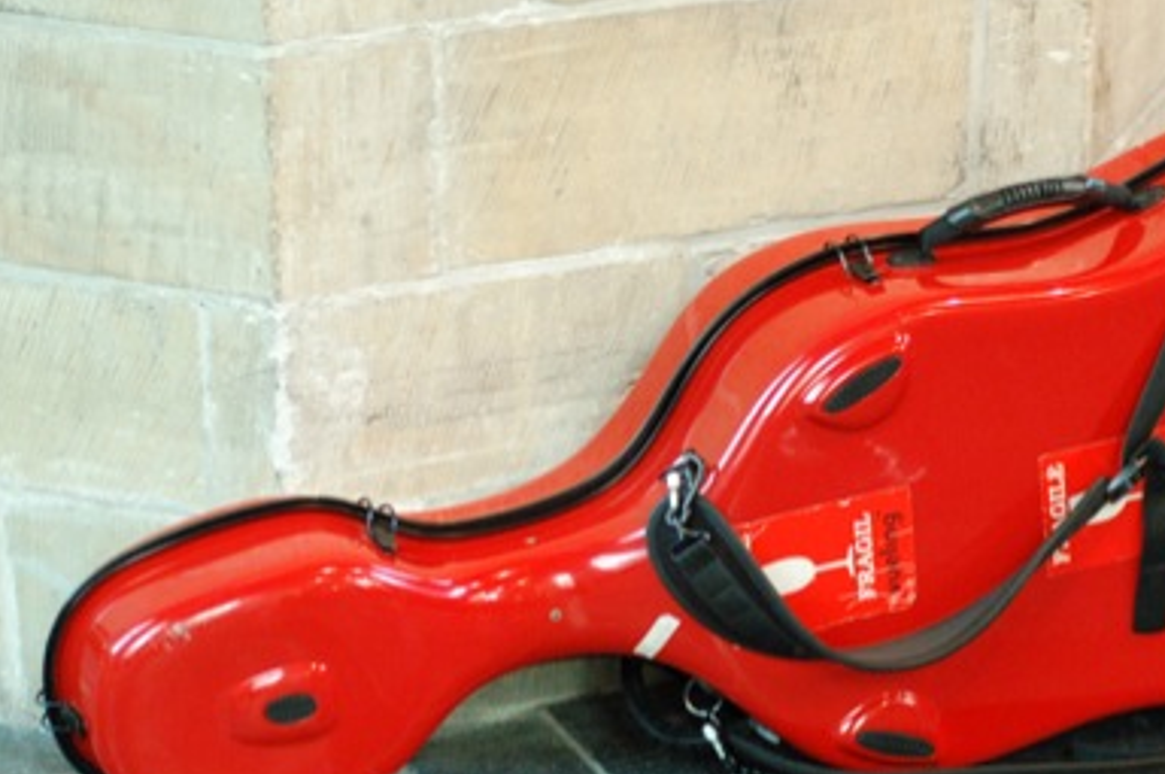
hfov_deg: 16.4
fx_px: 4040
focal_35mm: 125
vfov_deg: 10.9
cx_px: 795
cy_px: 587
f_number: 2.8
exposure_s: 1/30
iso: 1600
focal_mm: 50
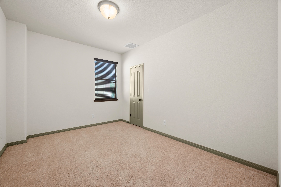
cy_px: 94
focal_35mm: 14
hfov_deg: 102.3
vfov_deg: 79.2
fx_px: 113
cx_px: 140
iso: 250
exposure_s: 1/1.25
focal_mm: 14.5
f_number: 8
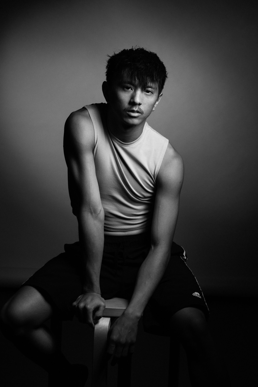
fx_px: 914
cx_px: 129
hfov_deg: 16.1
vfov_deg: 23.9
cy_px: 194
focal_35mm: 85
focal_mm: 85
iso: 500
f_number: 10
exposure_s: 1/250
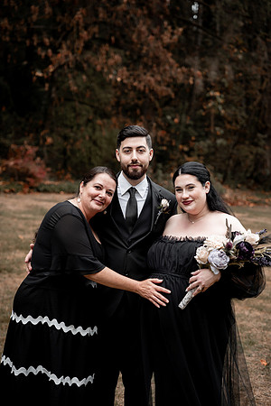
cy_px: 203
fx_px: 655
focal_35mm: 58
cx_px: 136
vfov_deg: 34.5
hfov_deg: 23.4
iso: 400
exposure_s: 1/1000
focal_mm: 58
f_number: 2.8
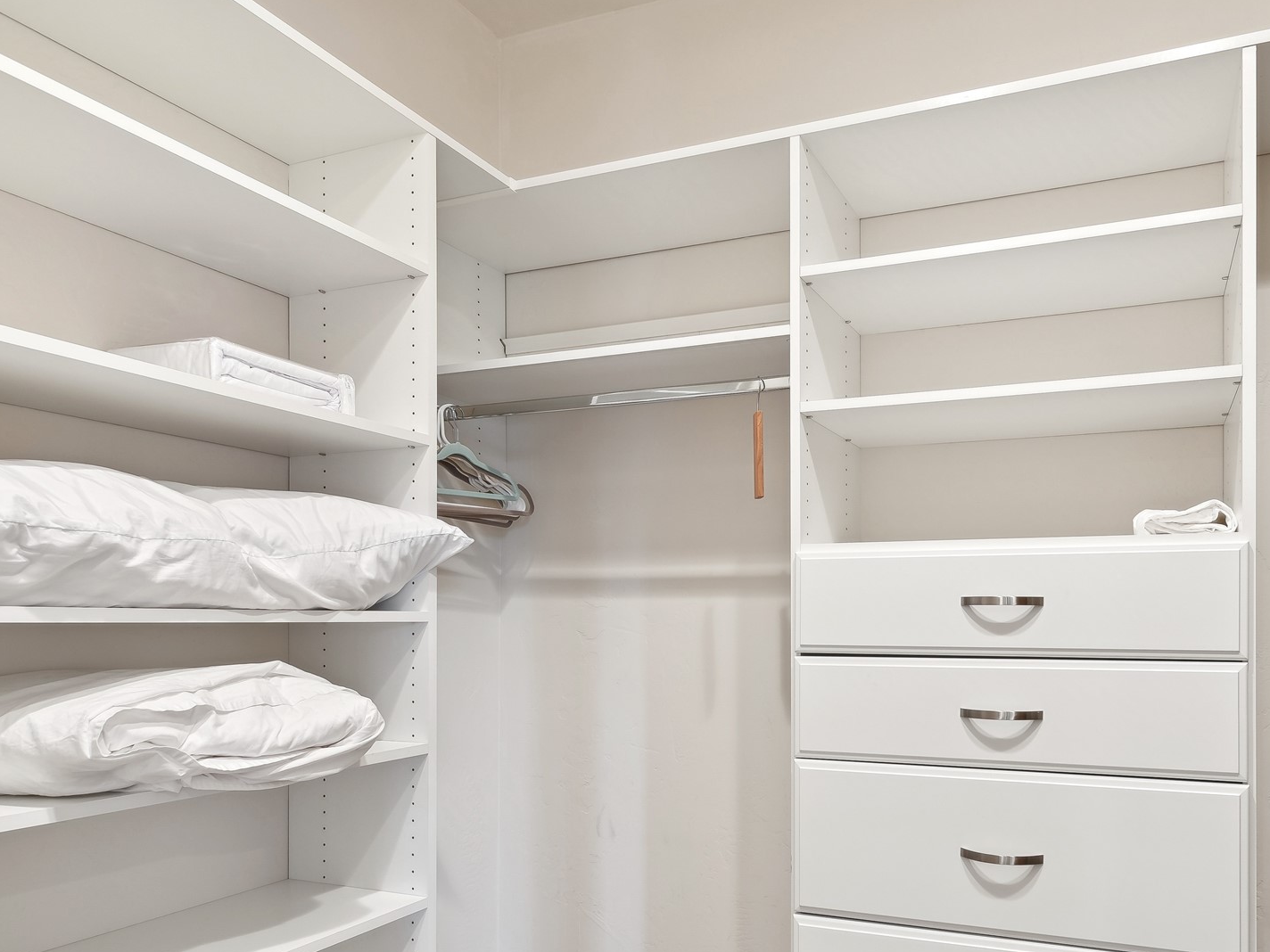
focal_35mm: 22
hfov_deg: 73.9
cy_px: 597
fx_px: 807
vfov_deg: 60.3
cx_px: 852
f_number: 6.3
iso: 100
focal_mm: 10
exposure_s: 1/2.5
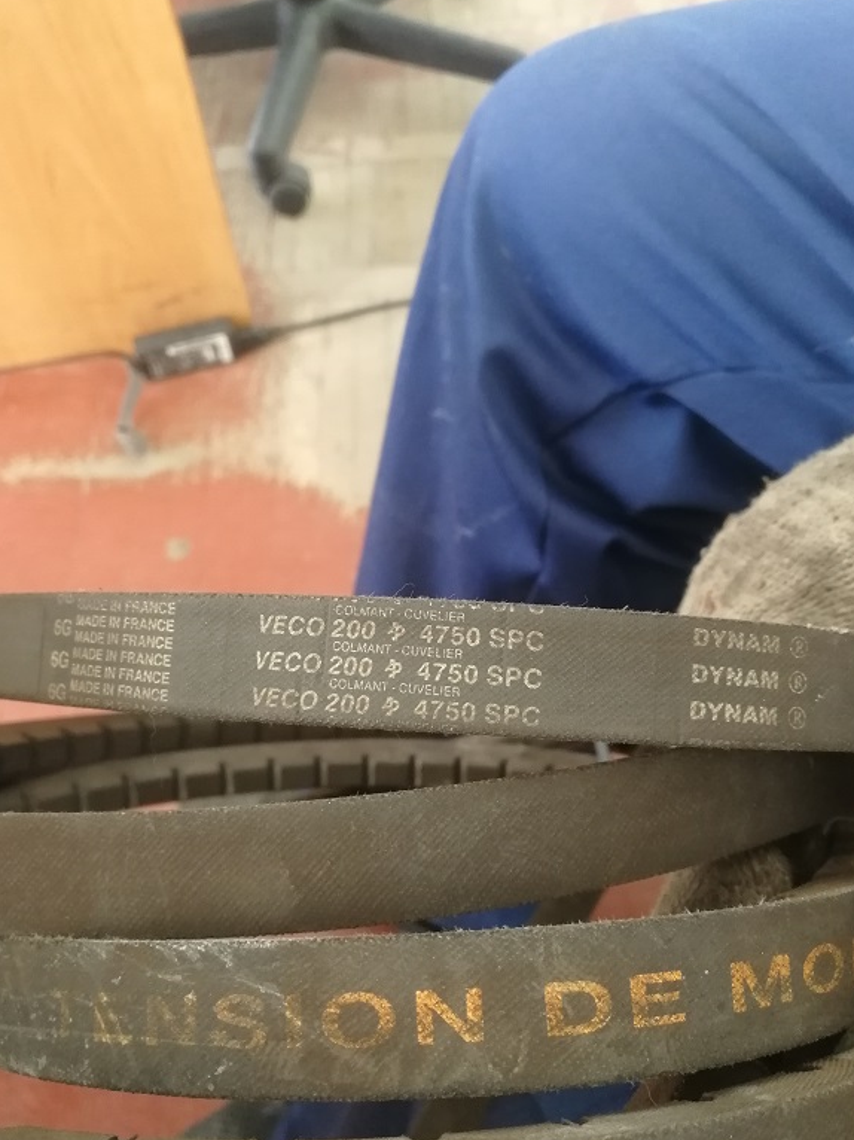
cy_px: 569
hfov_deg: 49.7
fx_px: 922
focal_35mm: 28
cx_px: 437
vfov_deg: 63.5
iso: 400
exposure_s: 1/25
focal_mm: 3.95
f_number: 2.2
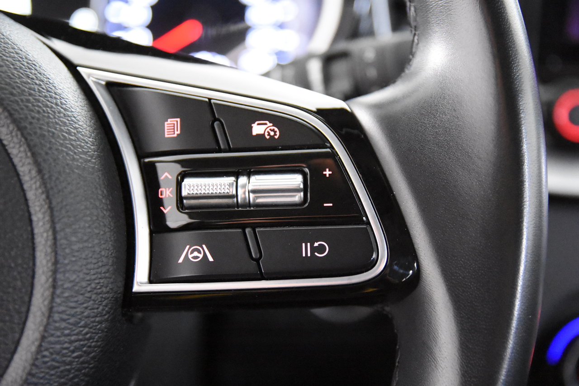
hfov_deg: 29.9
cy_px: 193
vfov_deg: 20.2
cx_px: 290
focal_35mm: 68
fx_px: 1085
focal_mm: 45
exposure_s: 1/80
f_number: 3.8
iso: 12800
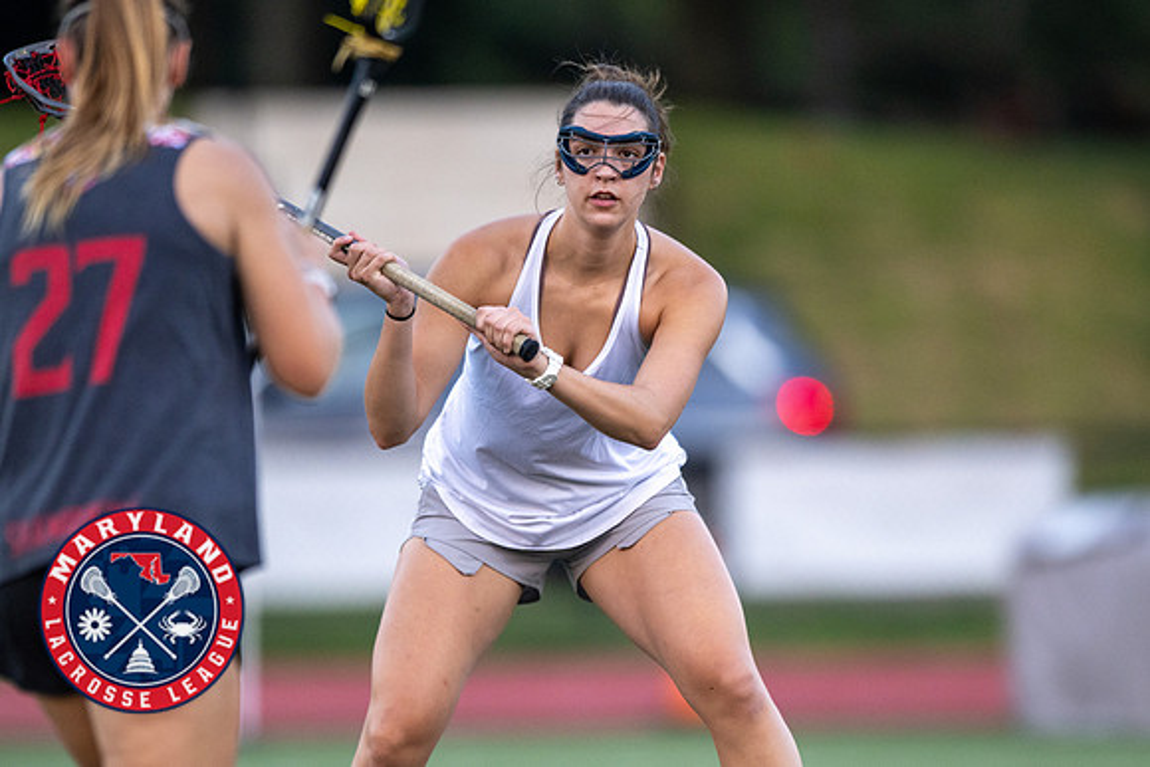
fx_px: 19518
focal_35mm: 611
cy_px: 534
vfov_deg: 2.3
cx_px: 662
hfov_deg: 3.4
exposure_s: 1/1250
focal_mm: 400
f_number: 2.8
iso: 1250
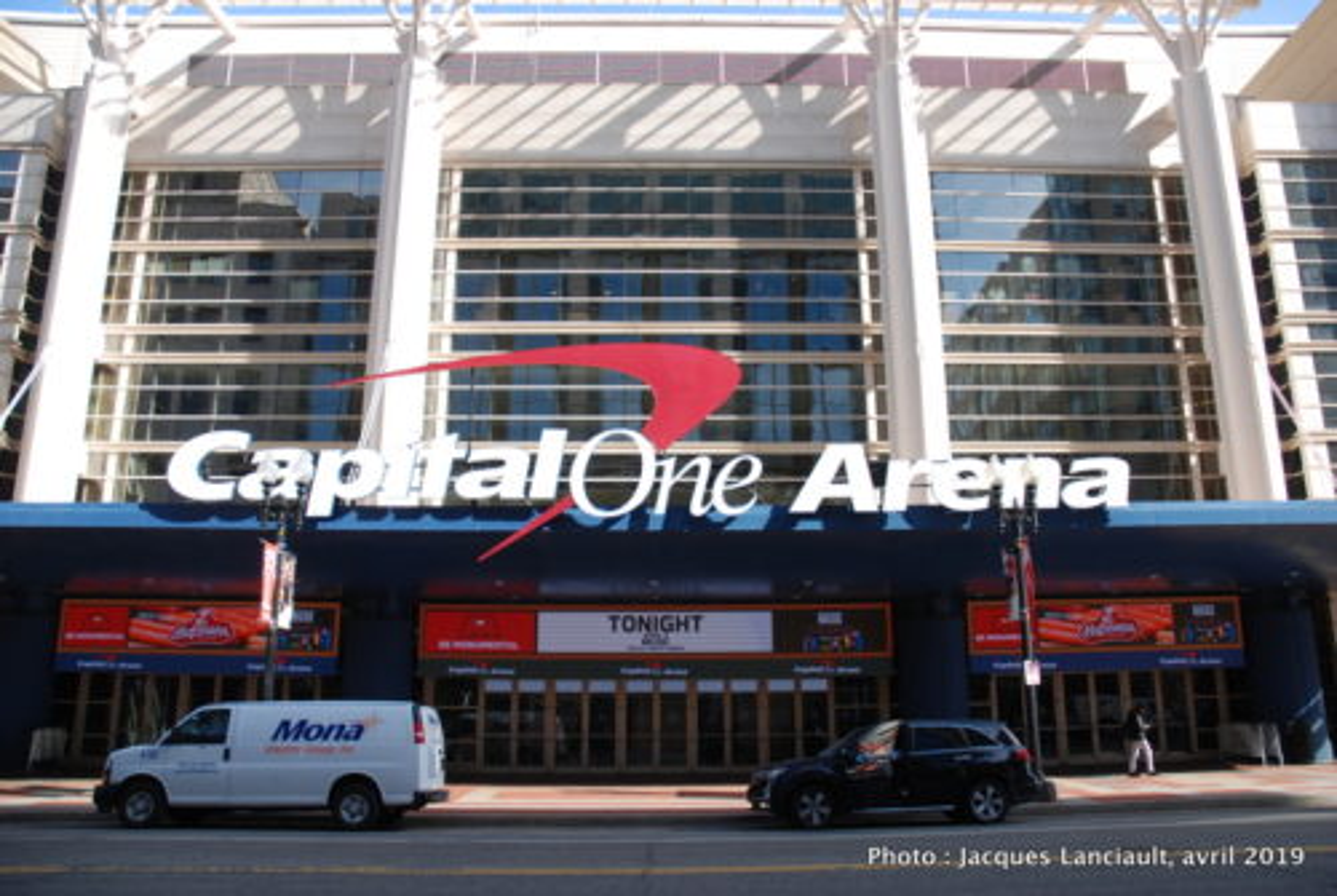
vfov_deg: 48.1
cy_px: 448
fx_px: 1004
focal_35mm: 27
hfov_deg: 67.3
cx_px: 668
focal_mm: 18
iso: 100
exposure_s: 1/160
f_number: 6.3
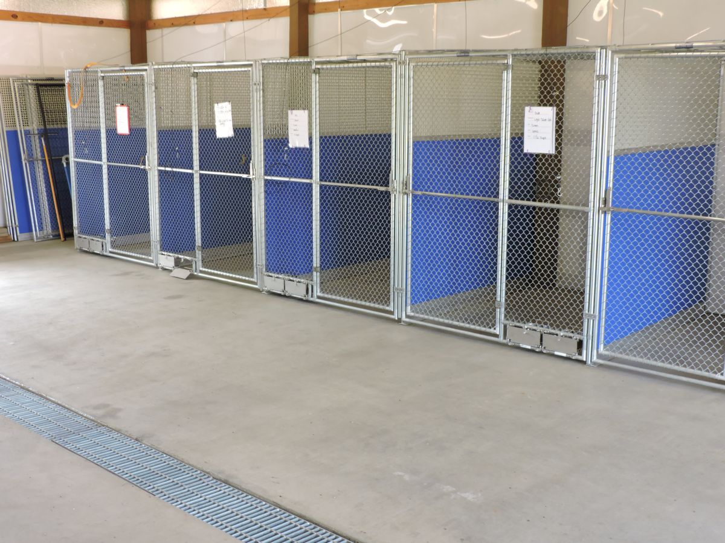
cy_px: 272
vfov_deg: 33.6
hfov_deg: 43.9
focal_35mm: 43
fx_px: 901
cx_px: 362
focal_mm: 7.7
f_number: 3.4
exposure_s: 1/50
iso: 250
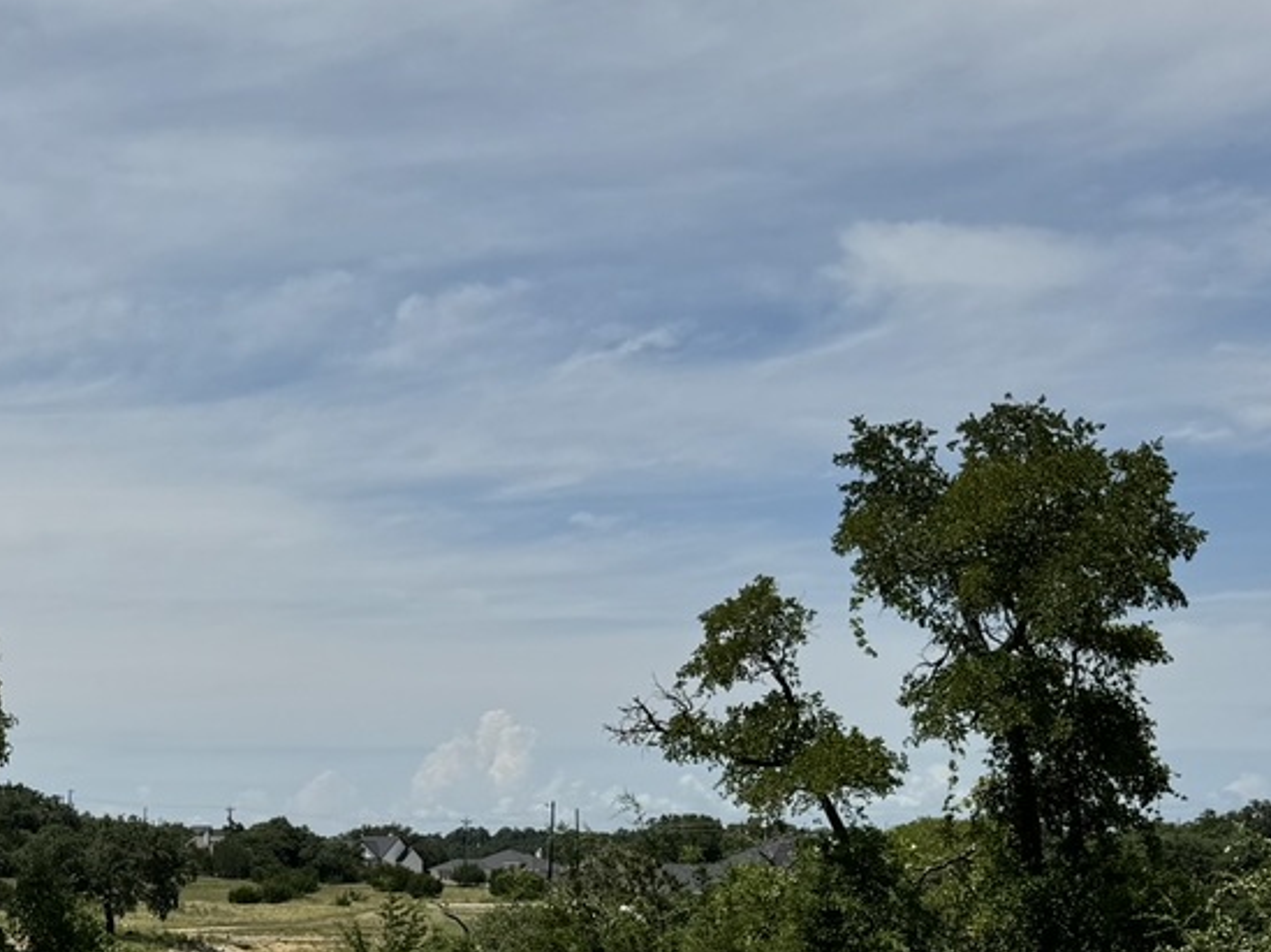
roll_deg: -0.4
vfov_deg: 22.9
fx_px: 2312
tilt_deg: +1.7
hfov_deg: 28.7
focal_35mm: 63
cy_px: 783
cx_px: -21
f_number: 1.78
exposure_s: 1/9009
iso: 80
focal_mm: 6.76
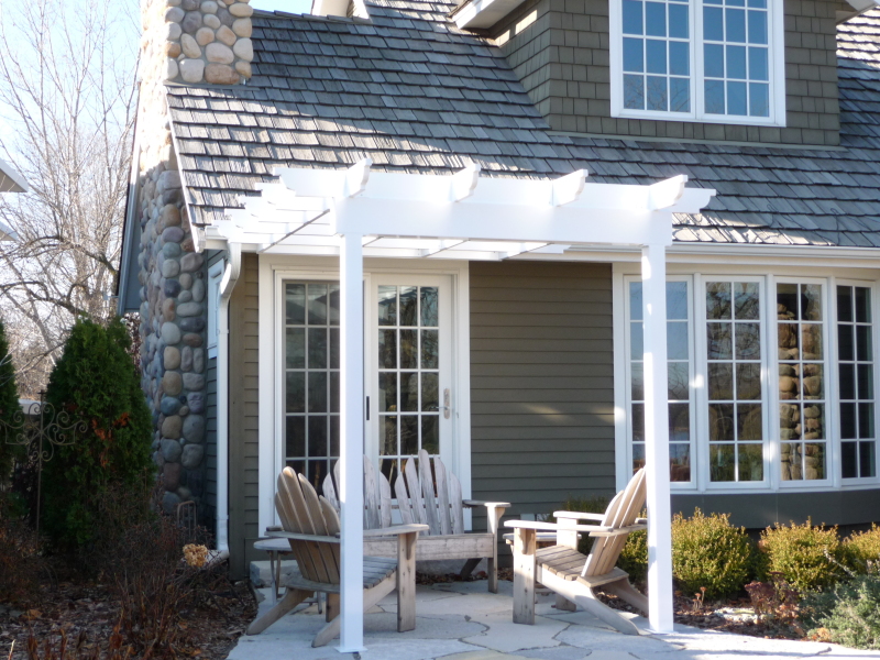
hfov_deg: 34.9
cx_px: 440
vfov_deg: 26.6
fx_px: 1398
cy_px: 330
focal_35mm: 55
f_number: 4.3
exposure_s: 1/160
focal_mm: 9.3
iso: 100
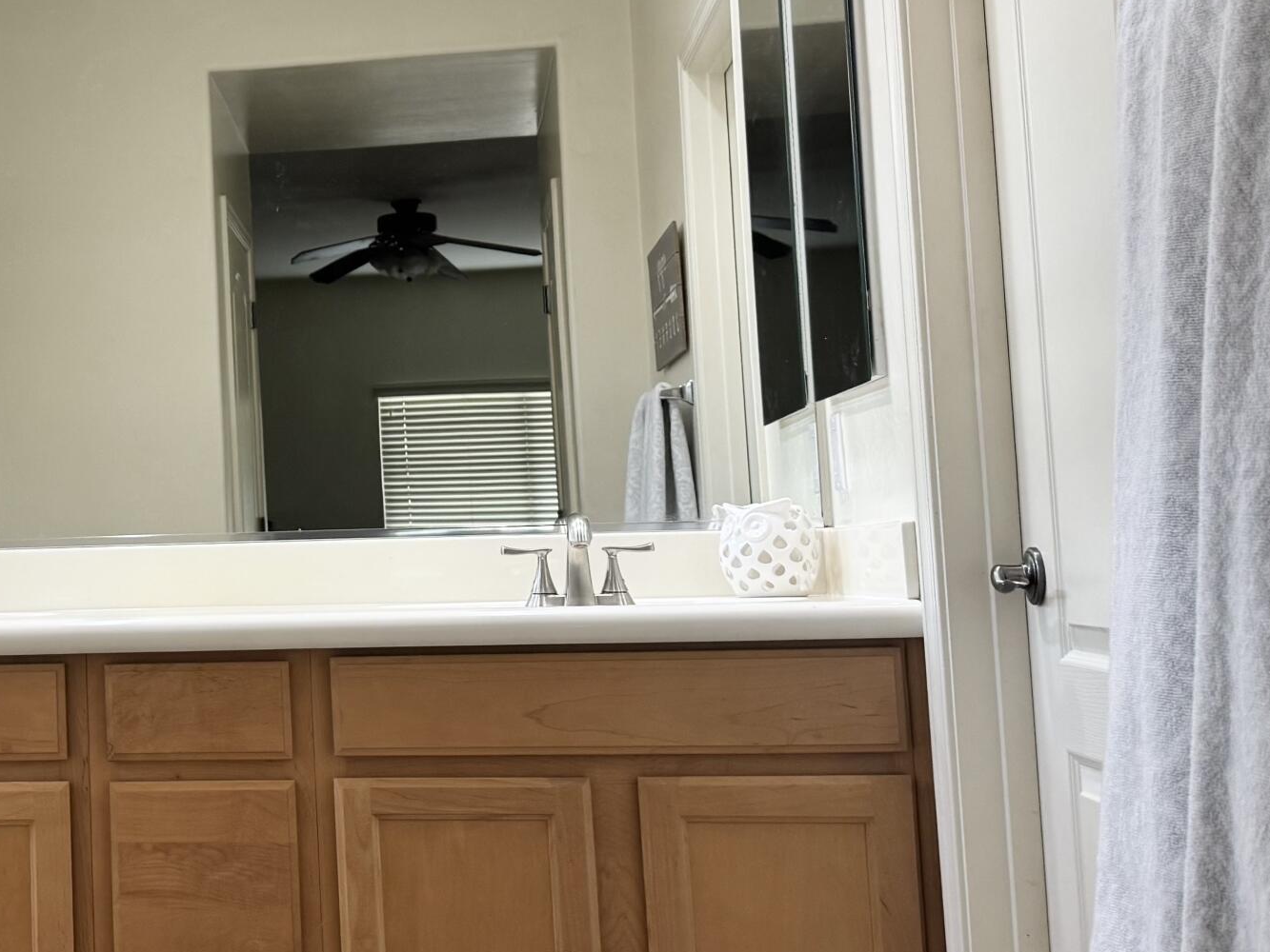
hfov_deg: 33.6
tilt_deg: +6.2
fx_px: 1981
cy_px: 407
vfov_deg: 27.0
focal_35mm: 54
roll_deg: +1.5
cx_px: 122
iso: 160
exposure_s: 1/120
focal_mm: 6.76
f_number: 1.78
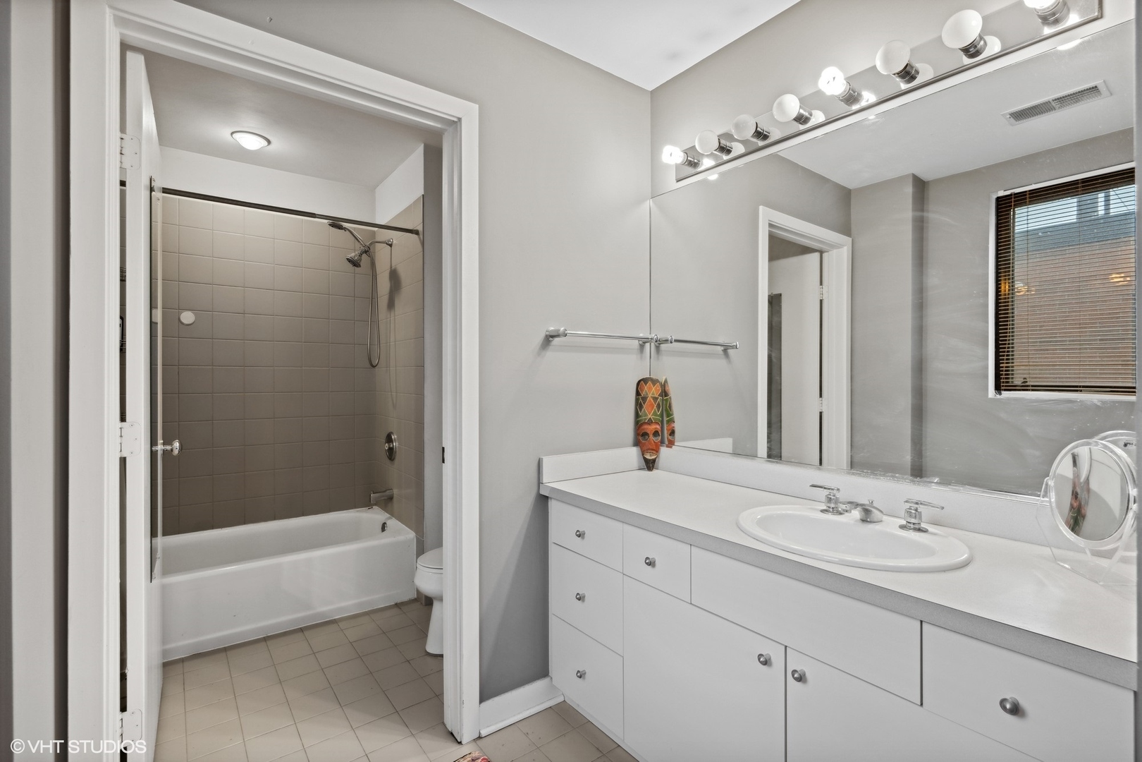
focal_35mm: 16
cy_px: 381
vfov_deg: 73.7
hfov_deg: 96.7
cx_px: 571
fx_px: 508
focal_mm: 16
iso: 200
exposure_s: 1
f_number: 8
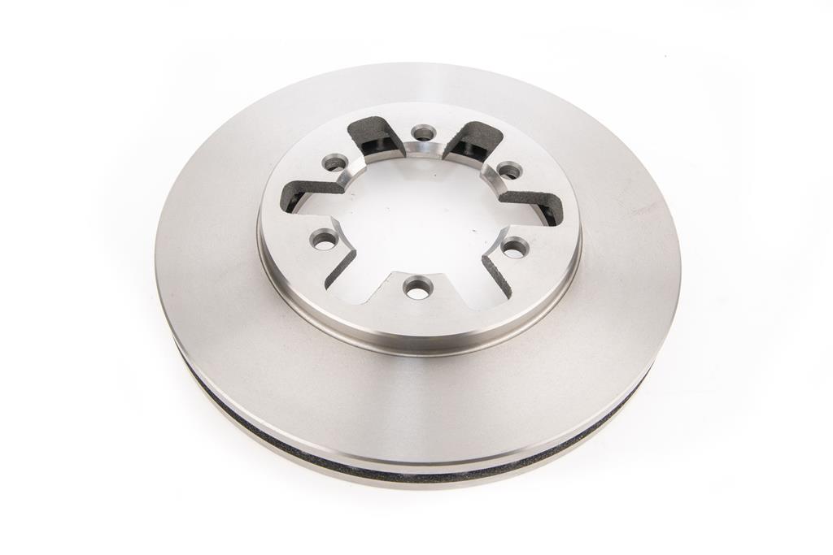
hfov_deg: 39.6
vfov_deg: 27.0
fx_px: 1157
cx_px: 416
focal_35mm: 50
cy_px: 278
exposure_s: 1/160
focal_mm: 50
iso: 100
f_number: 16
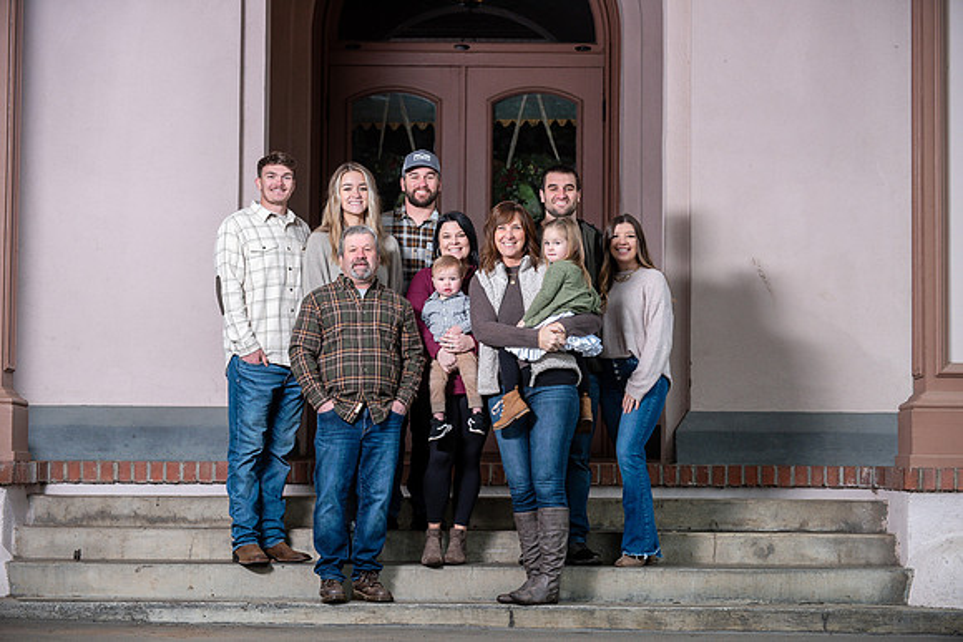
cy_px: 321
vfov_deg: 13.4
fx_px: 2729
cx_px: 482
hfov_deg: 20.0
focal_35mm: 102
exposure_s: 1/125
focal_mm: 102
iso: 200
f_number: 4
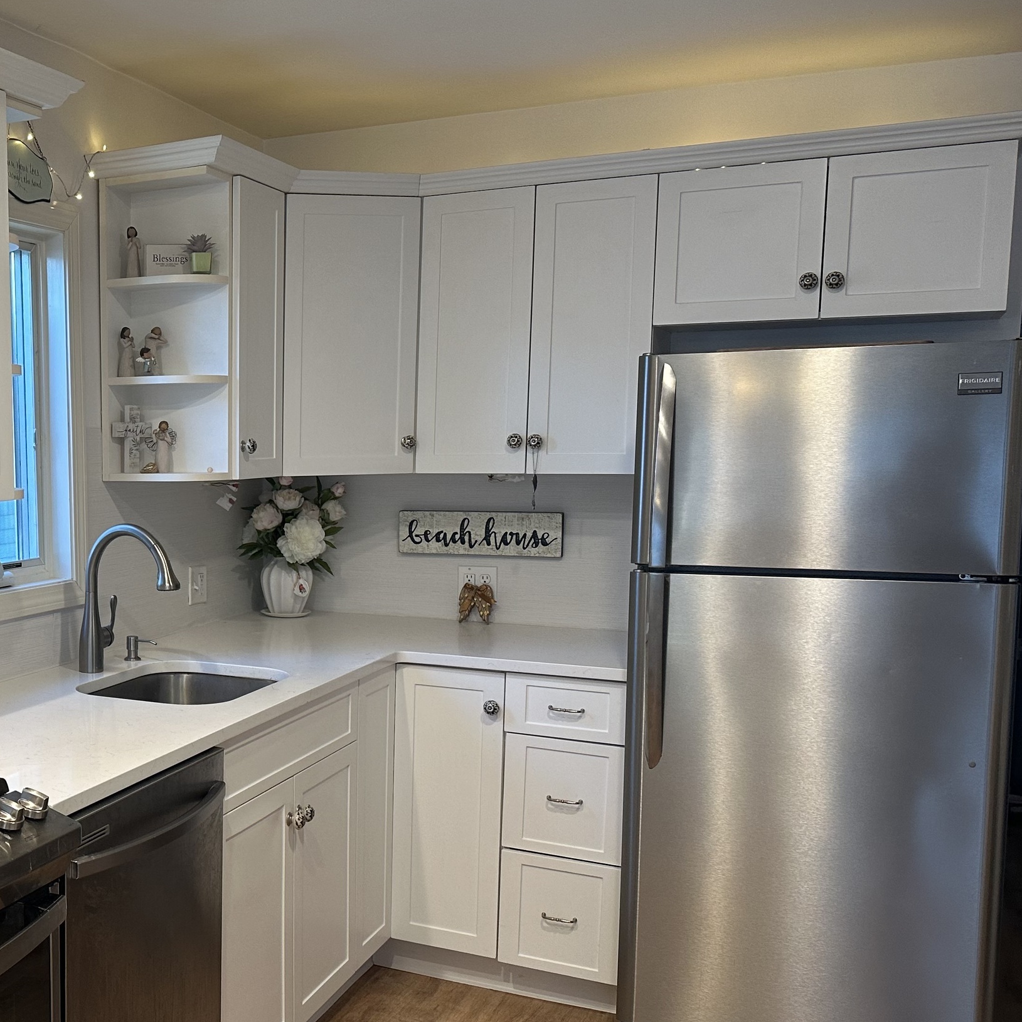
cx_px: 89
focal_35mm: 40
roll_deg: +0.5
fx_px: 1336
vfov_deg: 41.8
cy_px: 587
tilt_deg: -5.7
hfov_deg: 38.7
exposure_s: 1/60
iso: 125
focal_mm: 6.86
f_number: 1.78
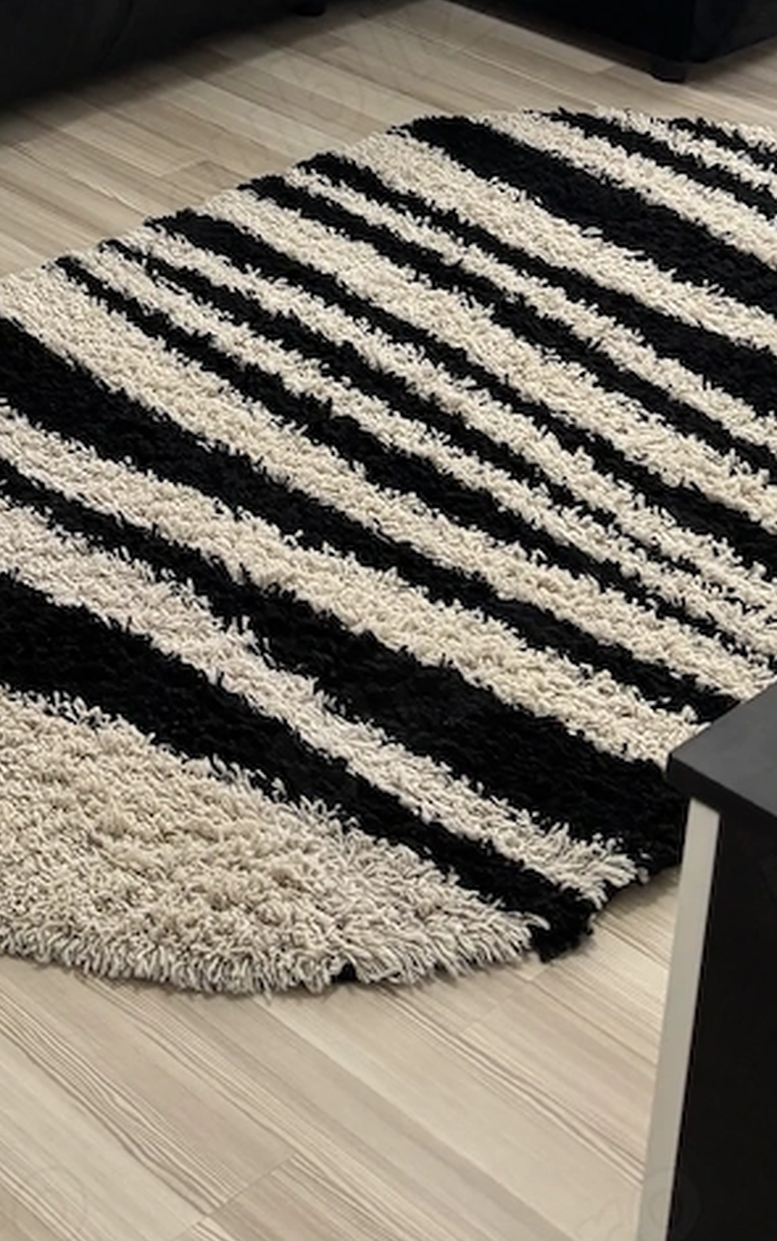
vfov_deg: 22.7
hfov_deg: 15.1
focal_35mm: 78
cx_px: -506
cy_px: -495
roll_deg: -2.0
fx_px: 2639
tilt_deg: -11.0
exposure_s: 1/50
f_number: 1.6
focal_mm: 5.96
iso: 80
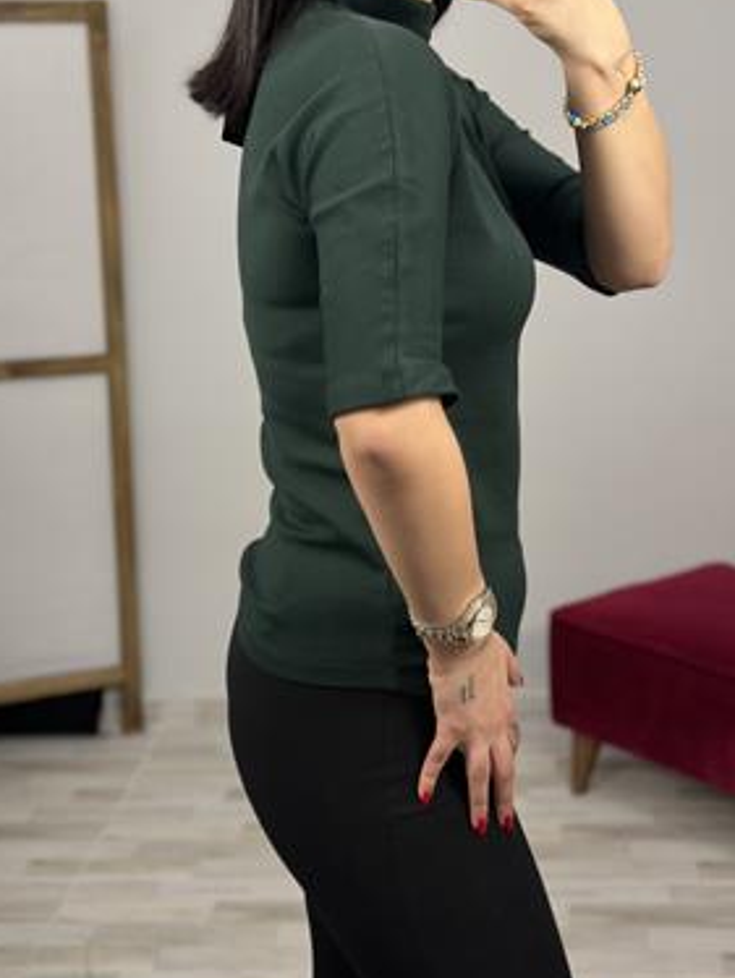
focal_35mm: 53
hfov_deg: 27.6
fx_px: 1499
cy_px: 464
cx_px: 348
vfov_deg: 36.1
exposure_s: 1/100
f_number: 1.78
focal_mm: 6.86
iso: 100
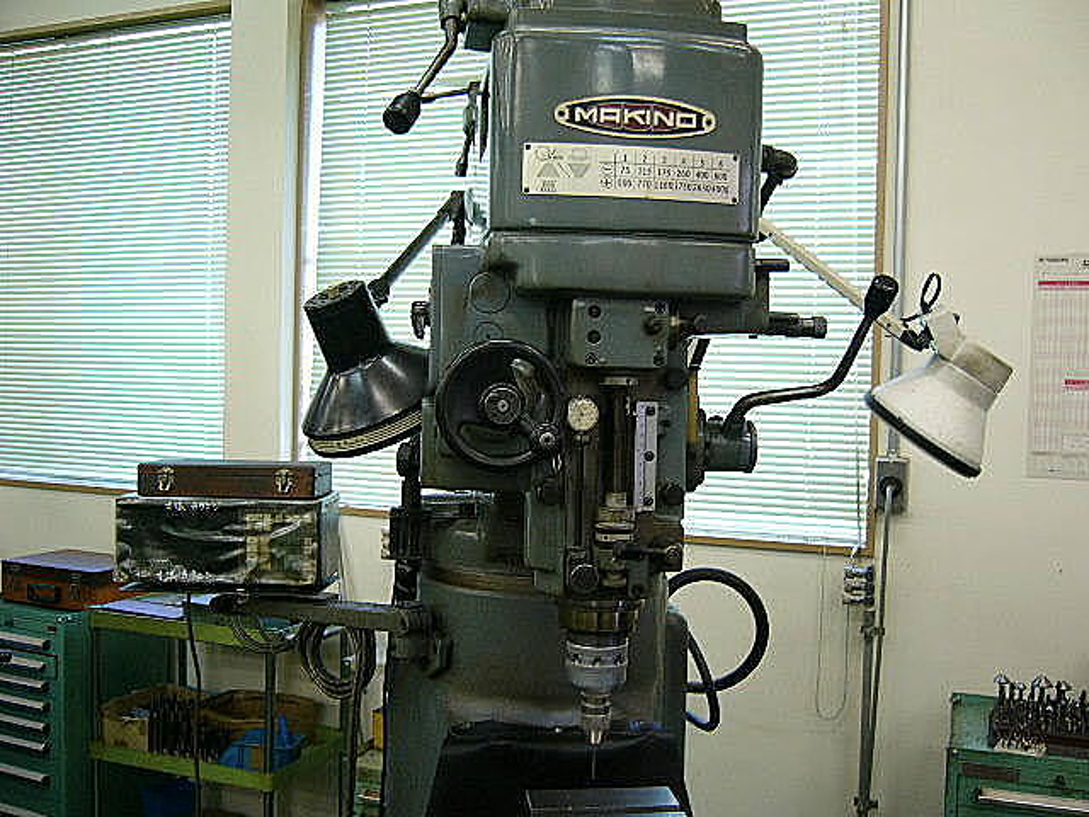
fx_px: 1101
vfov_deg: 40.7
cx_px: 544
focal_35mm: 35
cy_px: 408
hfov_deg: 52.6
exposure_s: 1/20
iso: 100
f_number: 2.8
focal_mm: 5.8
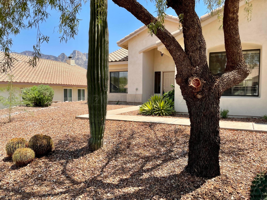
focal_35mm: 26
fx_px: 201
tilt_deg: -3.0
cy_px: 100
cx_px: 134
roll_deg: -0.1
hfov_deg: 67.3
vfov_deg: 53.1
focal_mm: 4.2
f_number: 1.6
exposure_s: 1/2092
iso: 32
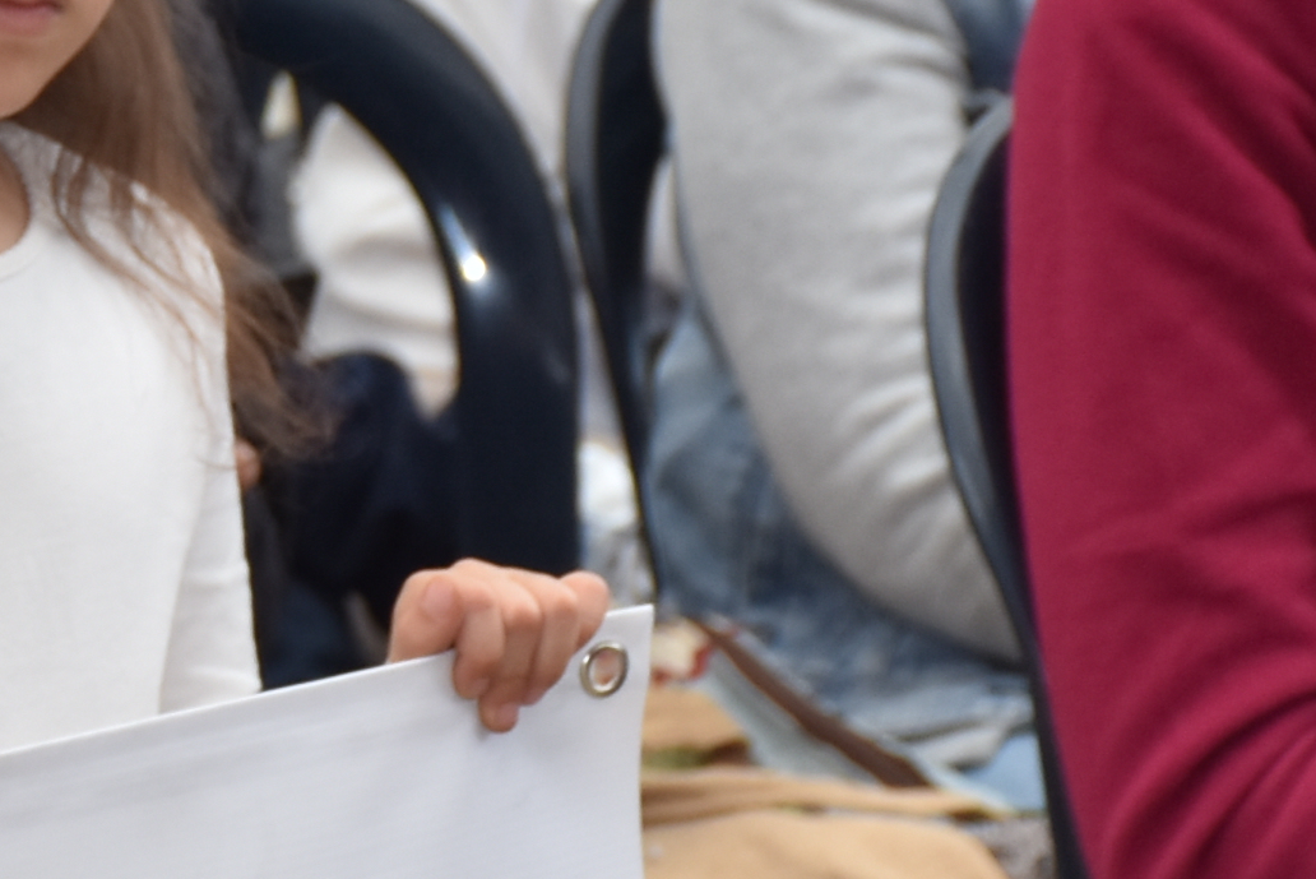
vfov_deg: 3.4
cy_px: 1008
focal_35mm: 405
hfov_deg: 5.0
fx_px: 14810
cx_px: -631
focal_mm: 62
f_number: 7.1
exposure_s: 1/200
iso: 180
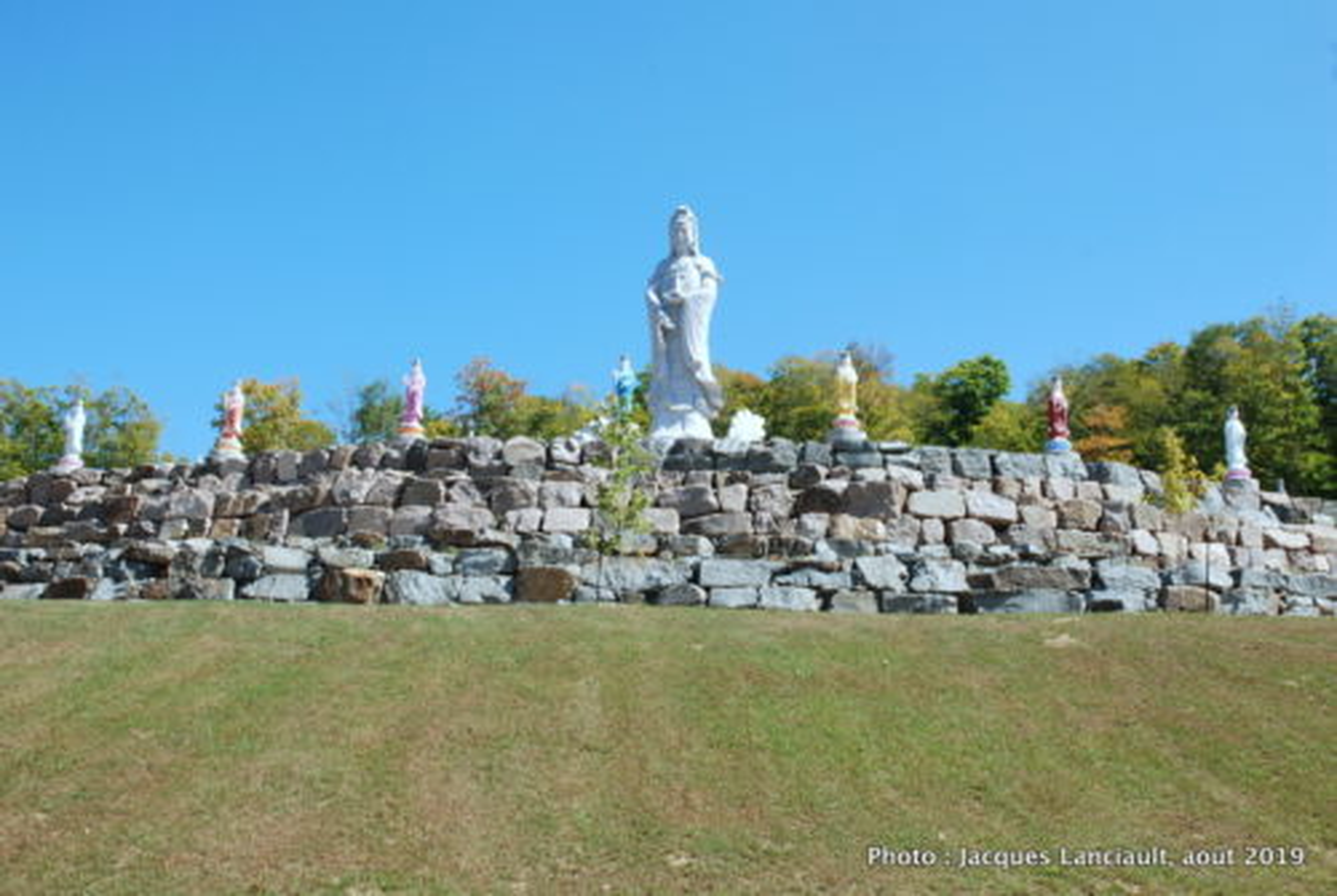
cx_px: 668
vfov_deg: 35.6
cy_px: 448
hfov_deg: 51.2
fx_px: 1395
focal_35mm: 38
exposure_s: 1/30
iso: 100
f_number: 18
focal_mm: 25
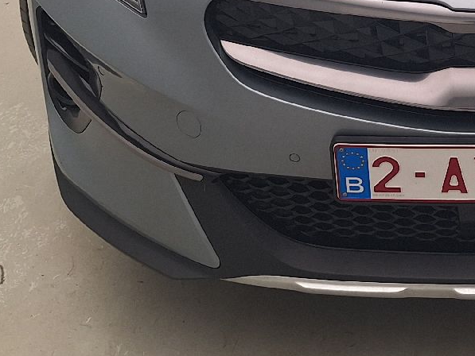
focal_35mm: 74
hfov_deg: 24.9
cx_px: 487
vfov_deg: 18.5
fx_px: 1016
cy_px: -106
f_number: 1.8
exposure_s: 1/108
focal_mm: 5.54
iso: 40
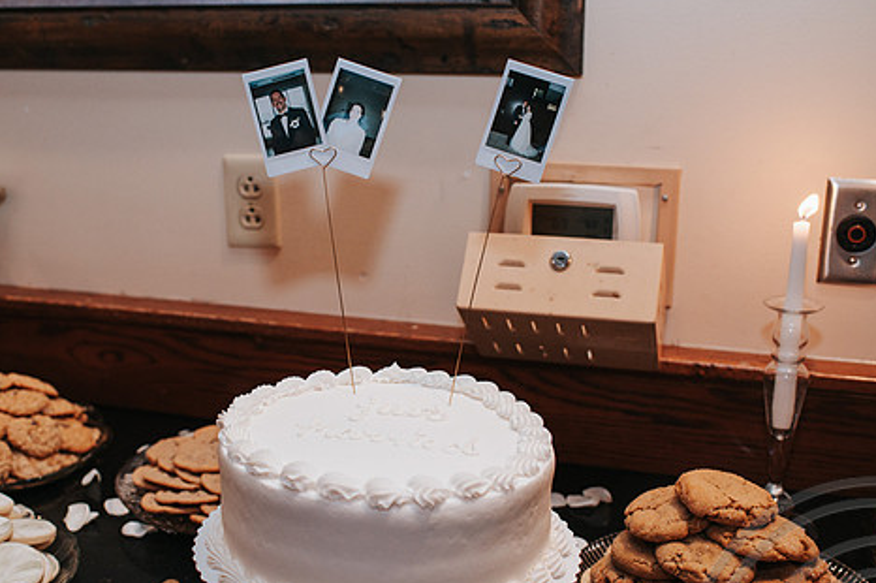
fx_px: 1119
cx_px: 363
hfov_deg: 42.6
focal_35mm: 46
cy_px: 320
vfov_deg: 29.2
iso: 800
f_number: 3.2
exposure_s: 1/200
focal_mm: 35
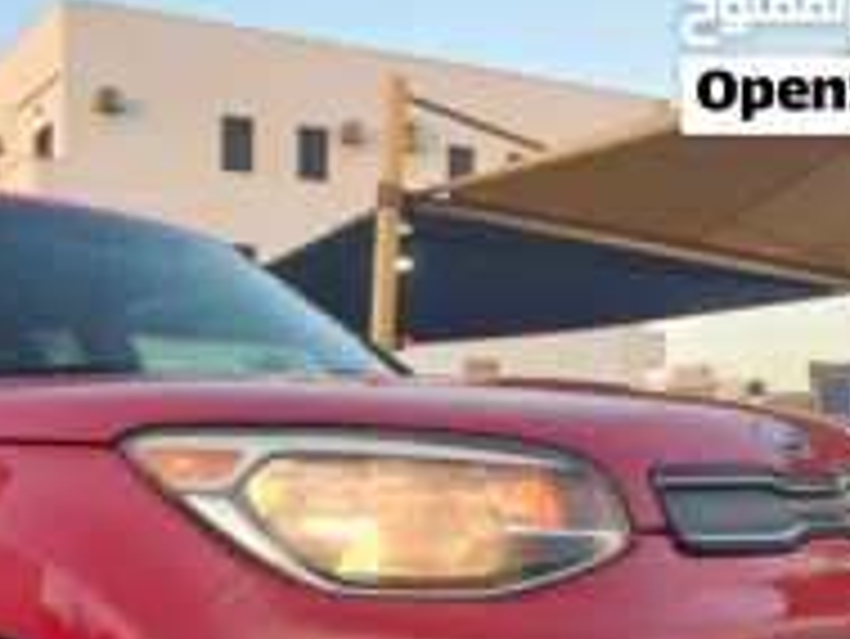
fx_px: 1302
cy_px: 630
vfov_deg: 26.2
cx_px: 126
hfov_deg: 34.6
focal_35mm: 53
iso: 40
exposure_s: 1/50
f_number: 1.8
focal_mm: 4.6
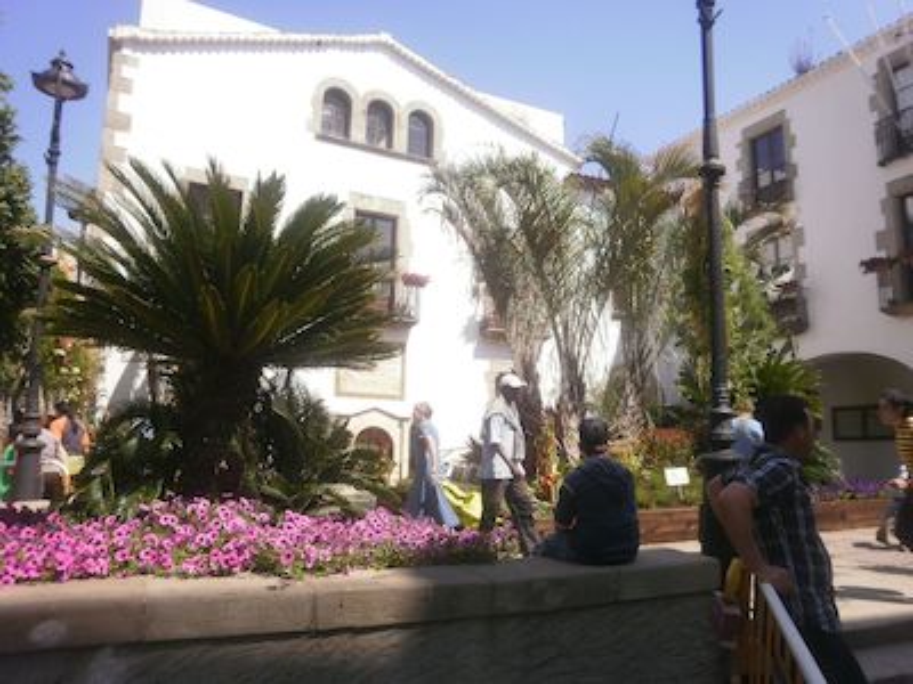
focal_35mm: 26
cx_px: 456
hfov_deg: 67.3
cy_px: 342
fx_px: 686
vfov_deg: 53.1
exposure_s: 1/160
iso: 100
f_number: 7.8
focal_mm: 4.65
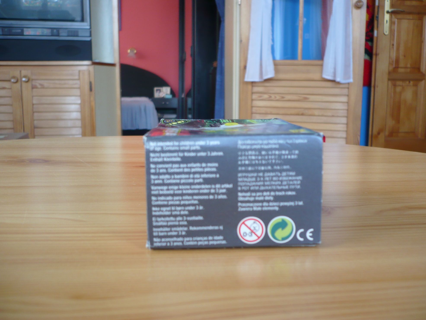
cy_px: 160
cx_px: 213
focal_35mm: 35
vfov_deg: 40.7
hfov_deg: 52.6
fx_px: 431
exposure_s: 1/25
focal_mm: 5.8
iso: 100
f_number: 2.8
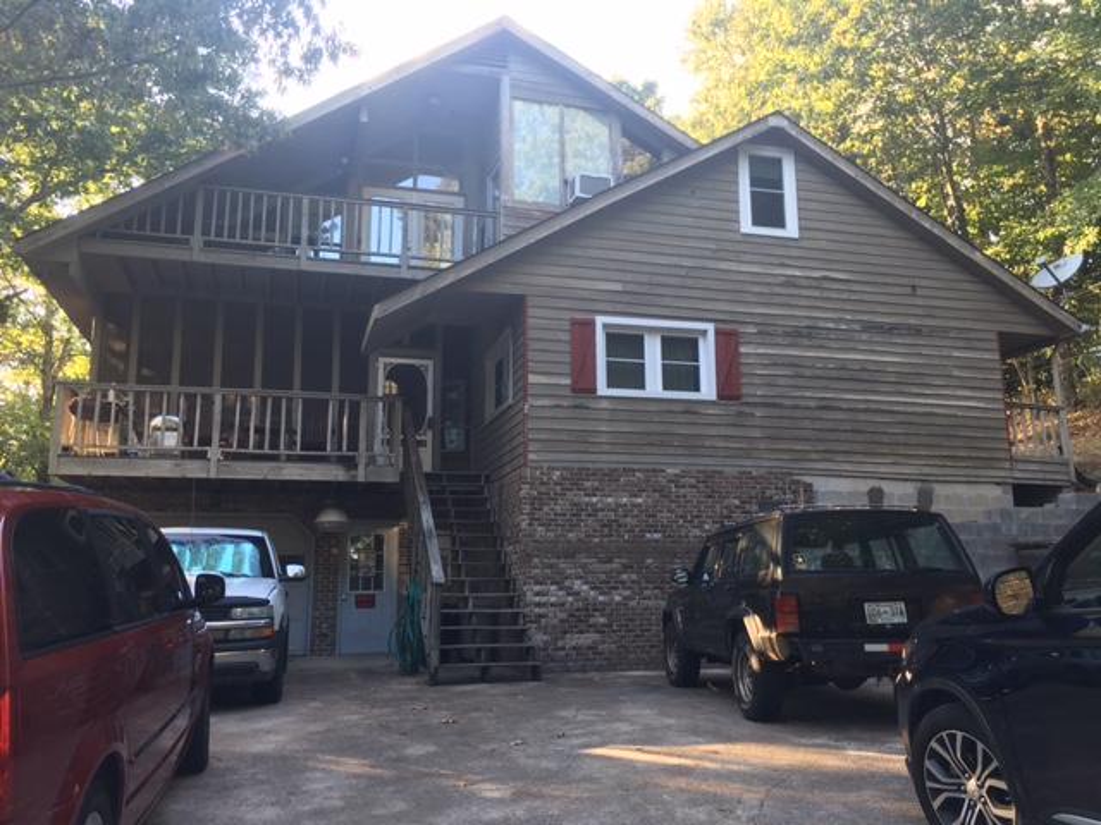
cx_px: 550
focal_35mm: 29
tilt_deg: +12.6
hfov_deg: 61.7
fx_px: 922
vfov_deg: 48.2
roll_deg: +1.0
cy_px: 412
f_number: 2.2
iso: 25
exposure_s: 1/60
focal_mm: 4.15
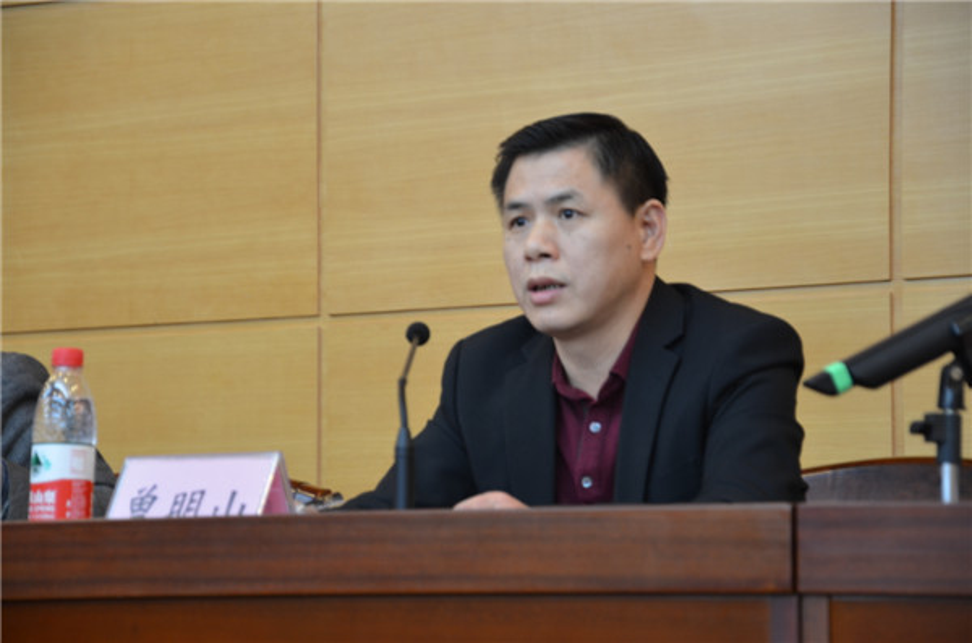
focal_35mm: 135
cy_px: 322
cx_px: 486
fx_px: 3636
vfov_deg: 10.1
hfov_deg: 15.2
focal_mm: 90
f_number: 5.6
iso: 500
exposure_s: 1/10
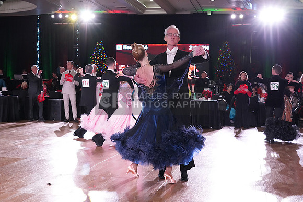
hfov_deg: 35.0
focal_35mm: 57
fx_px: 480
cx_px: 152
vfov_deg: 23.8
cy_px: 101
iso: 5000
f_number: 5.6
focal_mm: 57
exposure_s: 1/320
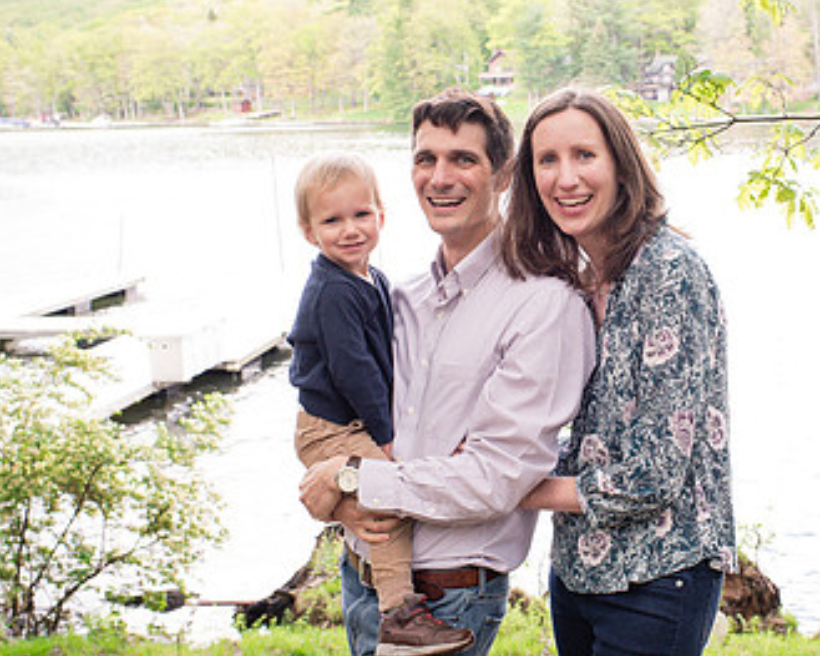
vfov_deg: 26.2
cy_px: 301
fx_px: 1407
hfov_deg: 32.2
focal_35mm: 58
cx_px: 563
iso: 800
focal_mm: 35
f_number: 6.3
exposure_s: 1/160
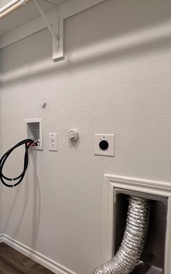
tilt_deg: -6.6
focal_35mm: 31
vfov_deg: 60.9
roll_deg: +0.8
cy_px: 157
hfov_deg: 36.4
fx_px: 231
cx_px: -1
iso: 160
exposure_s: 1/120
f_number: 1.8
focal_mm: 1.57
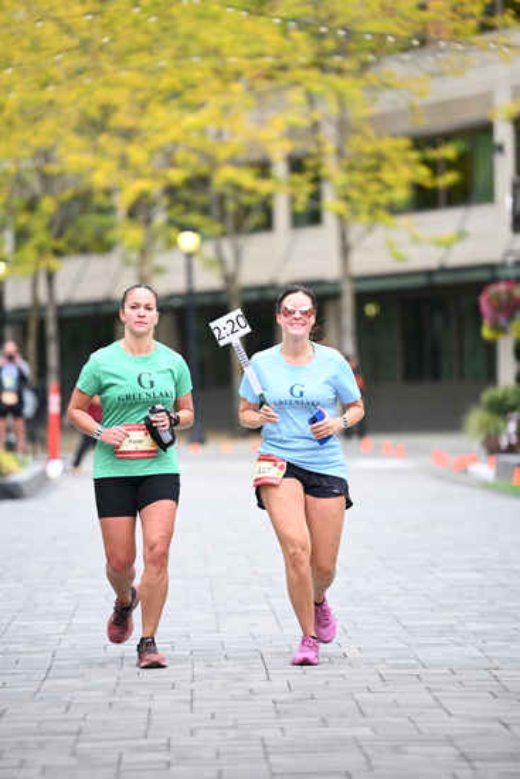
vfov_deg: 12.1
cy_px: 390
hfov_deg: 8.1
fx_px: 3681
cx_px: 260
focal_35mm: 170
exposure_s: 1/1600
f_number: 2.8
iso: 640
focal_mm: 170
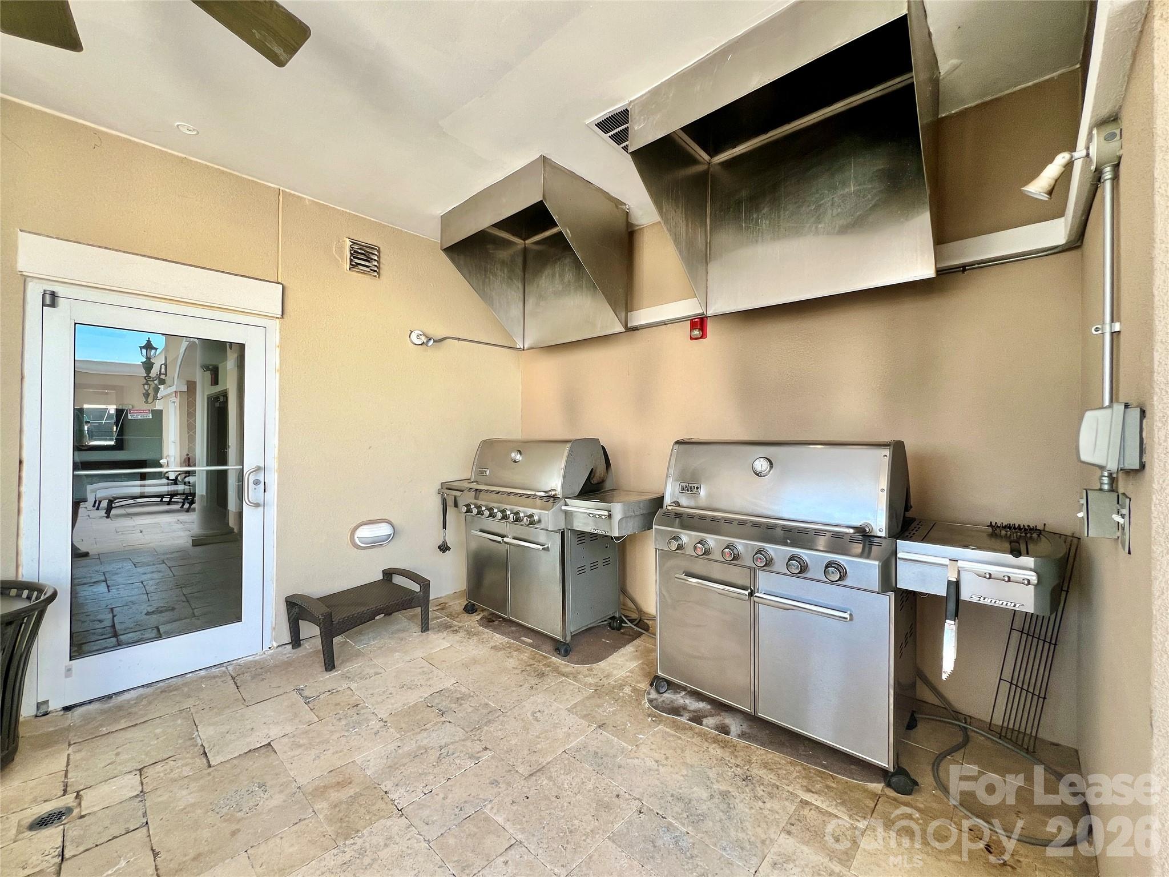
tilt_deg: -0.2
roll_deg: -0.6
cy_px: 438
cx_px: 584
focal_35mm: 13
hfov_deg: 106.2
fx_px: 439
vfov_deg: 89.9
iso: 40
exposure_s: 1/99
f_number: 1.8
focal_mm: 1.57
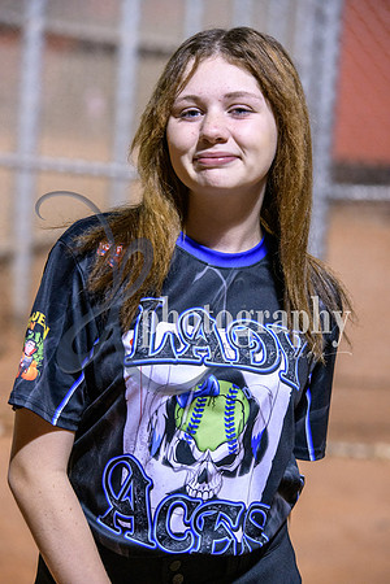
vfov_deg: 17.1
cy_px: 292
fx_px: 1950
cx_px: 195
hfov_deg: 11.4
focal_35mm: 120
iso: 4000
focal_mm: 120
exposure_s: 1/250
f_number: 5
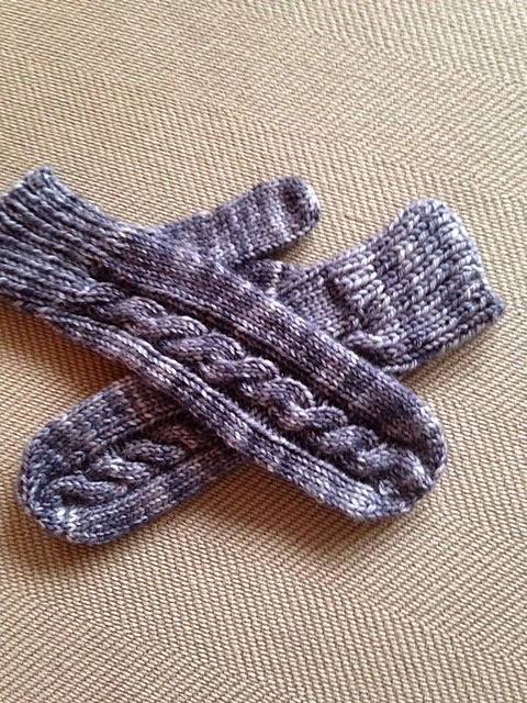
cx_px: 264
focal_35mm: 33
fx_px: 670
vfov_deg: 55.4
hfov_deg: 42.9
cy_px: 352
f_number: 2.4
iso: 640
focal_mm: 4.12
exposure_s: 1/15
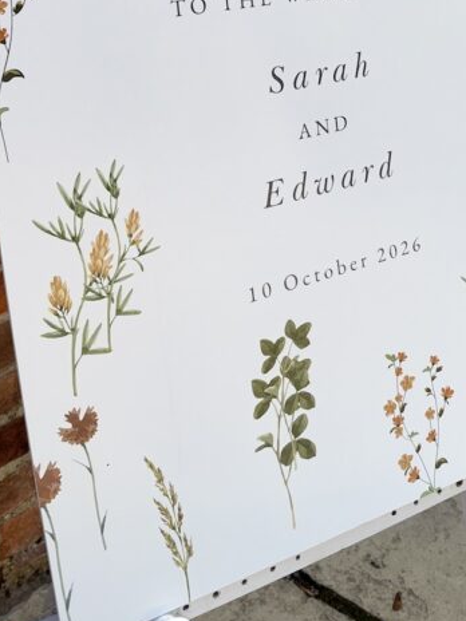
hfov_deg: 27.1
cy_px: 58
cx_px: 360
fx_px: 951
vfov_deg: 34.1
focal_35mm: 53
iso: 64
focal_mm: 6.93
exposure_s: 1/1484
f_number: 1.8
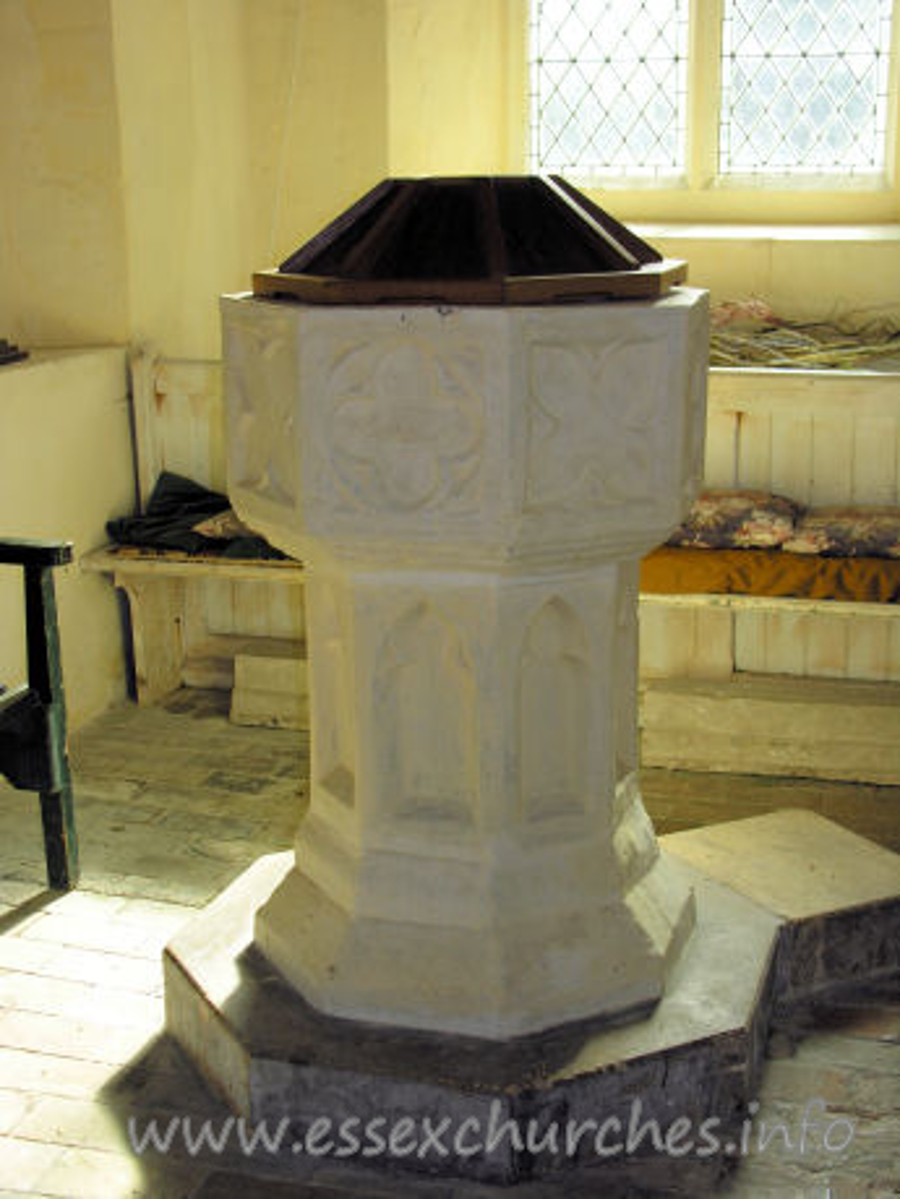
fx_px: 1733
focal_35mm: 50
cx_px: 450
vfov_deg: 38.2
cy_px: 600
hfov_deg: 29.1
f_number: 3.1
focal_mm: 12.7
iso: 50
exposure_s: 1/30
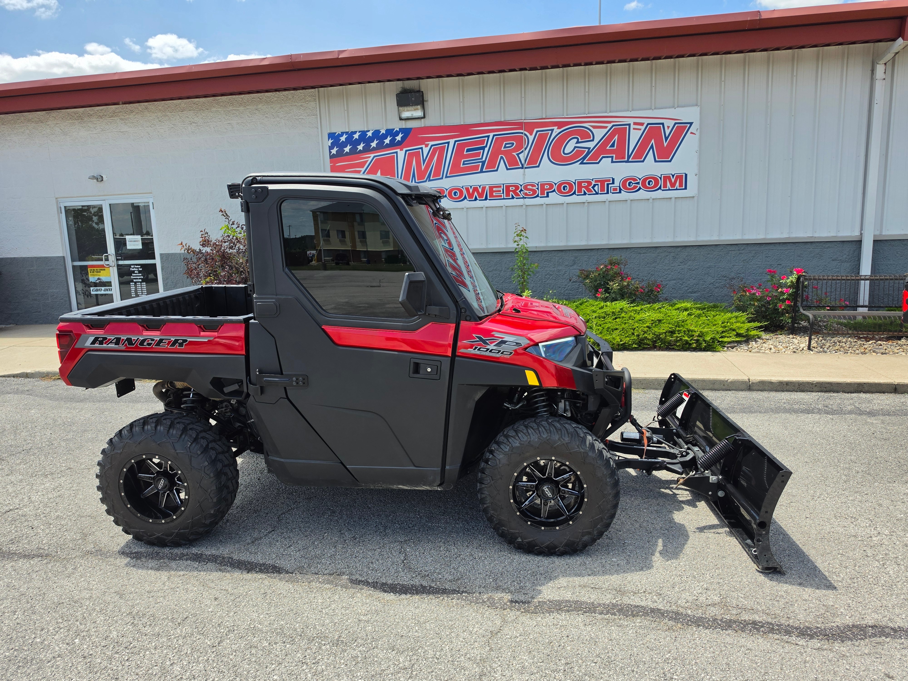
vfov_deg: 58.9
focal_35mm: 23
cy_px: 340
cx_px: 454
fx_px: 603
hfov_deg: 73.9
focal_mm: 6.5
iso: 64
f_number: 1.4
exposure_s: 1/4887
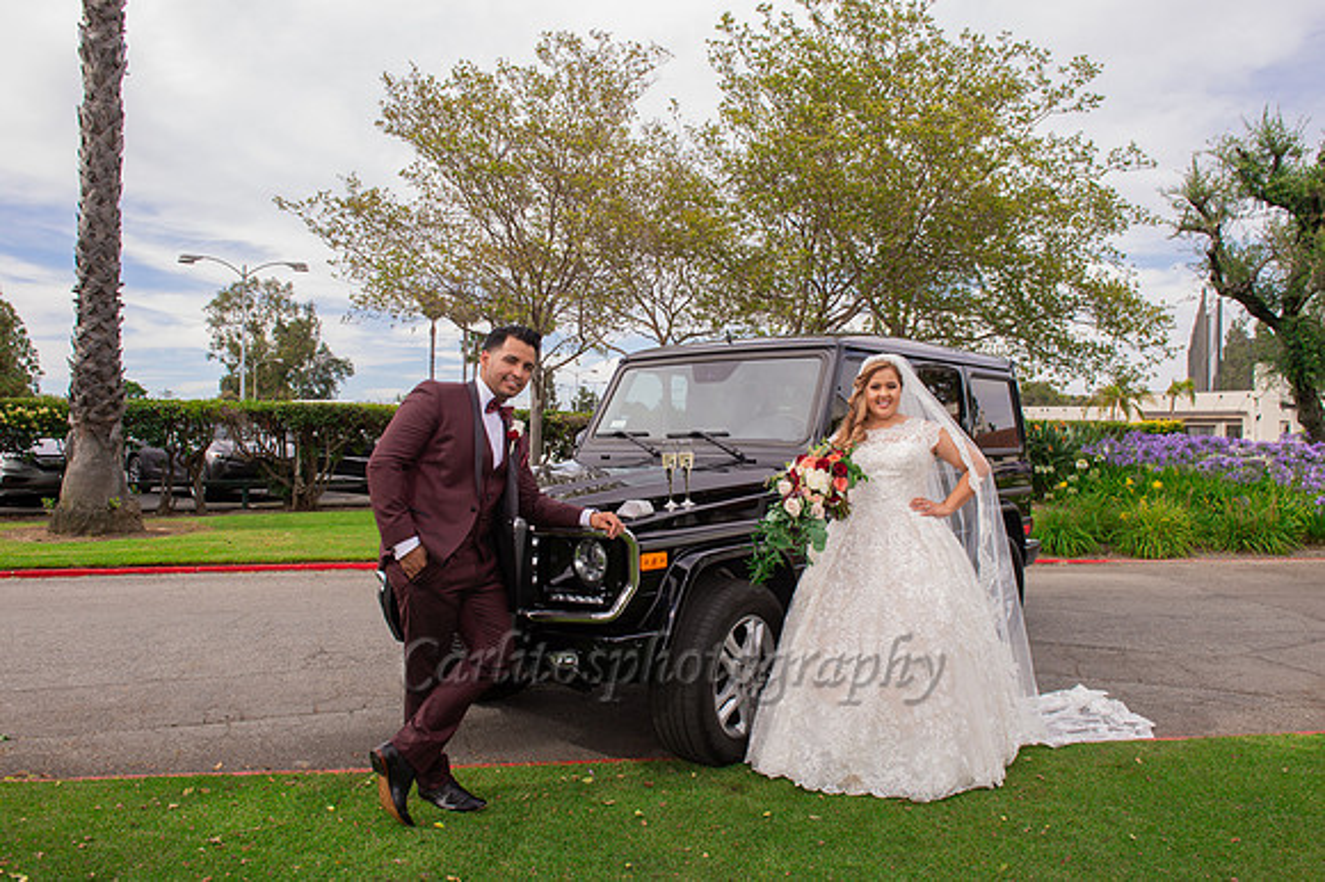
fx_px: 883
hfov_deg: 73.8
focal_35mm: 24
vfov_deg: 53.1
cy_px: 441
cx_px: 662
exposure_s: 1/250
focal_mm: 24
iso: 400
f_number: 8
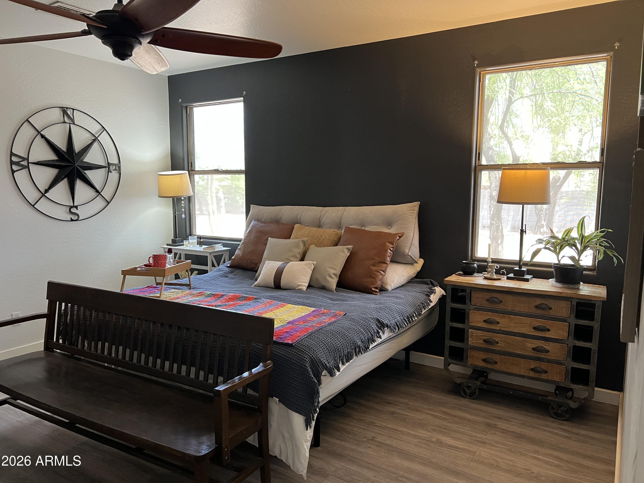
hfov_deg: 67.3
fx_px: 484
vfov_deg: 53.1
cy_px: 242
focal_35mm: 26
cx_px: 322
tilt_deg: -7.3
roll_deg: -0.4
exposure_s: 1/60
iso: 250
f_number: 1.5
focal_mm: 5.7
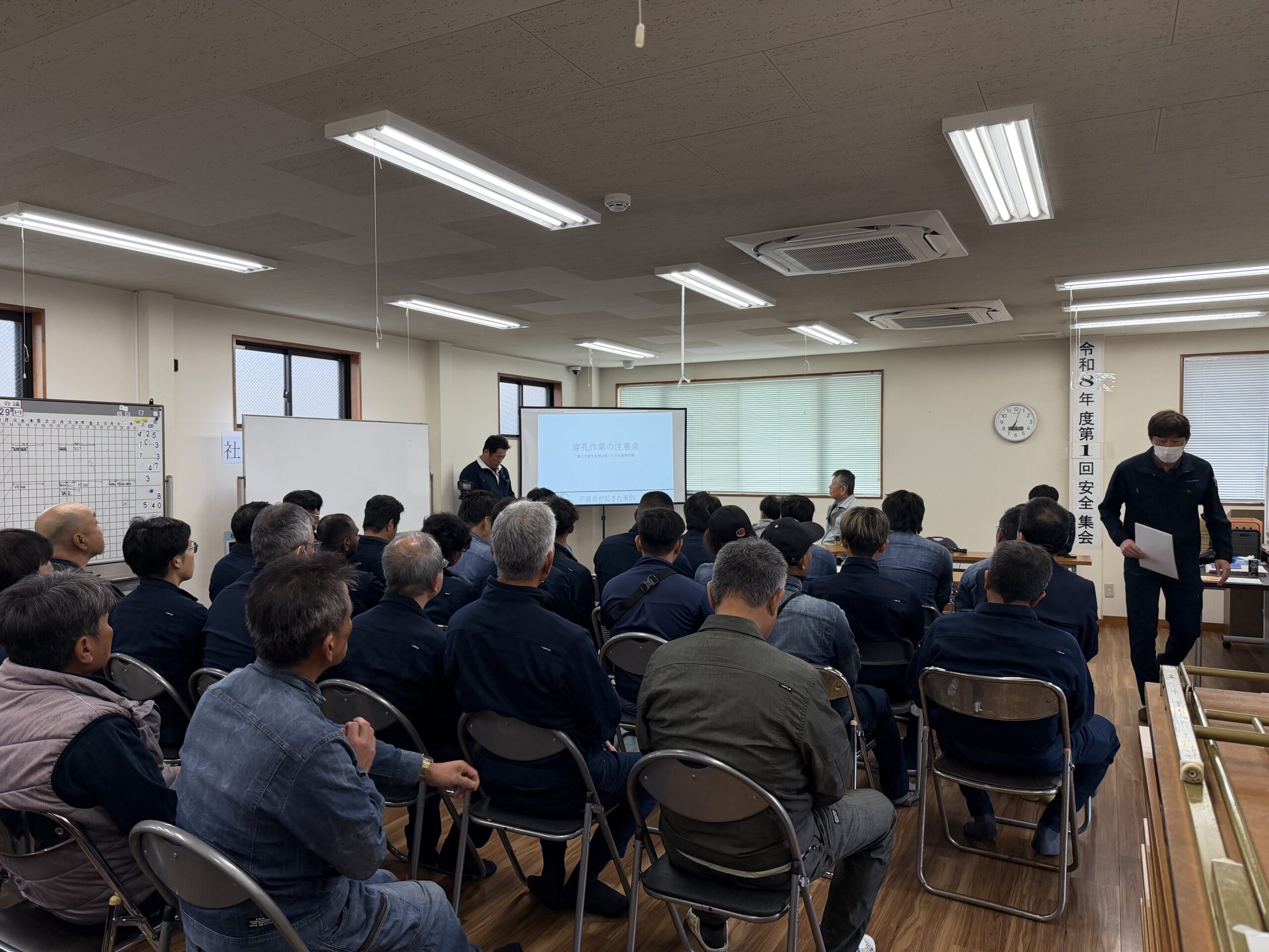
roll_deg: +0.3
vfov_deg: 56.8
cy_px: 476
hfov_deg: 71.6
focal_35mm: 24
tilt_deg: -1.8
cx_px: 634
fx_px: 880
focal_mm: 6.76
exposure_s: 1/233
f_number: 1.78
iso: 200
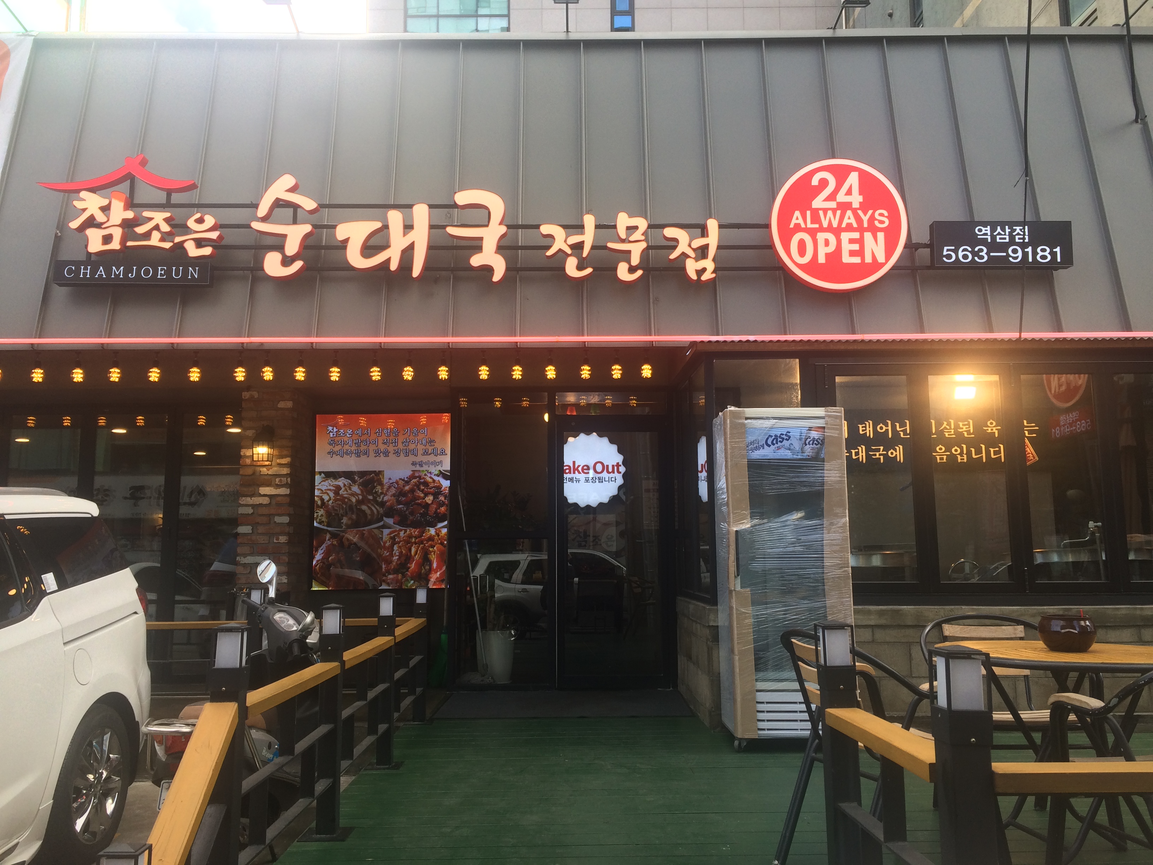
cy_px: 432
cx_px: 576
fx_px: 966
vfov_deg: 48.2
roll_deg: -0.3
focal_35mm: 29
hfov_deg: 61.7
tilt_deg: +7.8
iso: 32
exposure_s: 1/120
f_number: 2.2
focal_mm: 4.15
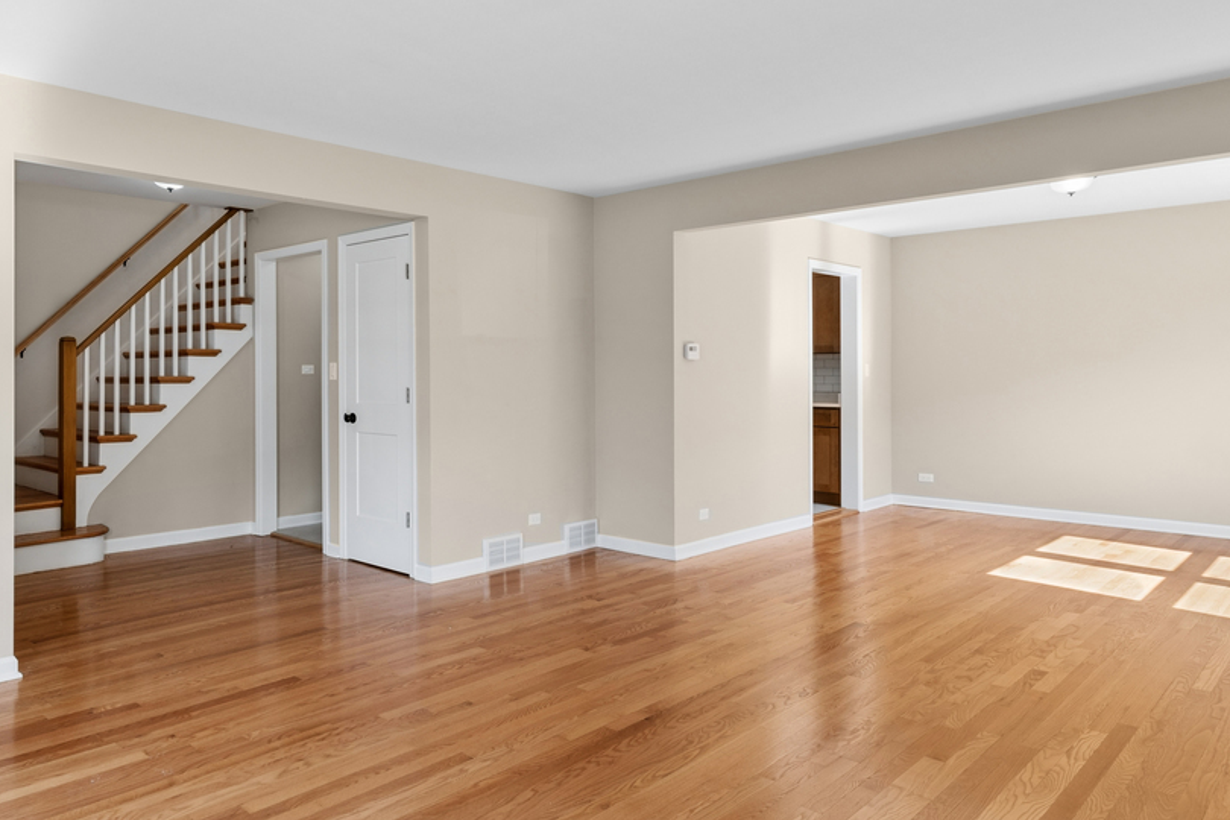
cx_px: 369
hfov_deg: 70.6
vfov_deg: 53.0
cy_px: 367
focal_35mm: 24
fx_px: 820
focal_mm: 12
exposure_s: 1/15
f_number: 10
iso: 125
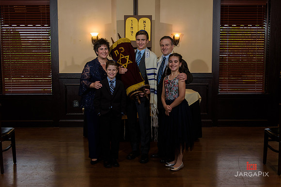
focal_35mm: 45
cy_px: 94
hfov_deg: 43.6
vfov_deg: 29.9
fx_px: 351
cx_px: 140
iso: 800
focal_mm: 45
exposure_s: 1/125
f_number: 5
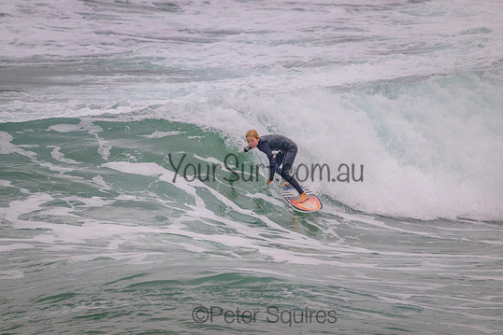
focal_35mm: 863
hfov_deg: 2.4
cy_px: 160
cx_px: 265
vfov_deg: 1.6
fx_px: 12061
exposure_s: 1/1250
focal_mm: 800
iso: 2800
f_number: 11
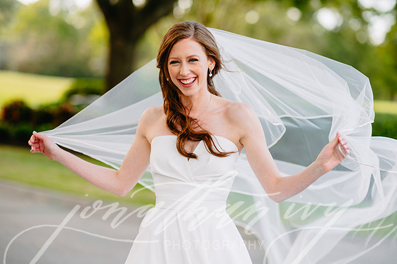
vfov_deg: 16.1
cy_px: 132
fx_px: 937
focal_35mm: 85
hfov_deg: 23.9
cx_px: 198
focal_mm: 85
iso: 100
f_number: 2
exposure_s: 1/400
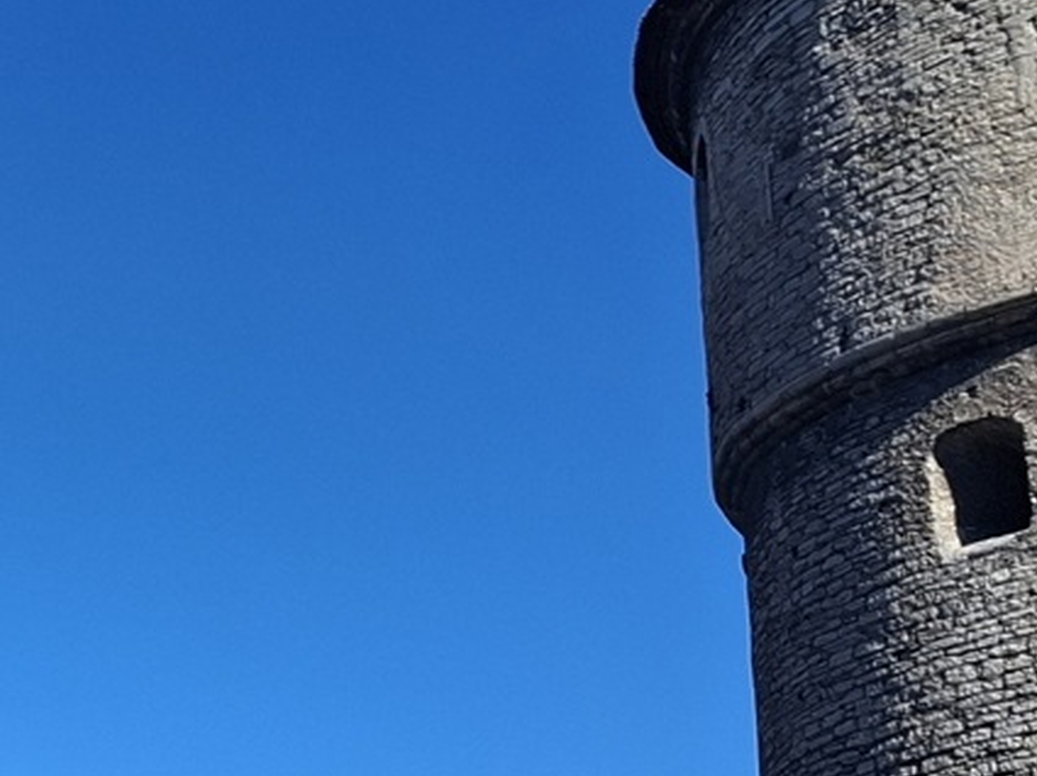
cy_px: 749
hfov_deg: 18.3
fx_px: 3113
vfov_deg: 14.0
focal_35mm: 104
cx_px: -78
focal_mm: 5.54
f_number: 1.8
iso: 50
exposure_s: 1/1678
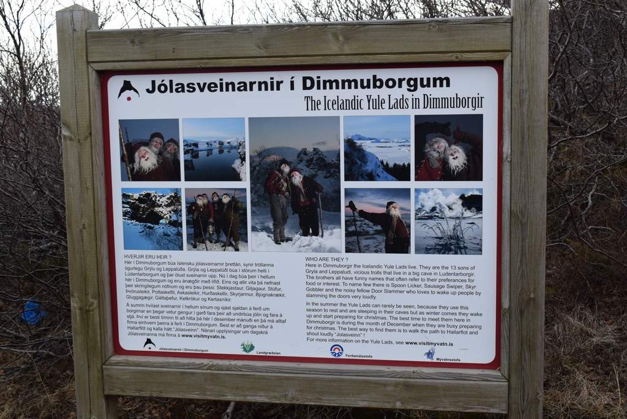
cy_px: 210
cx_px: 314
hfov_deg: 41.1
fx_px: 836
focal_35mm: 48
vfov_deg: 28.1
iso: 400
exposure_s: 1/250
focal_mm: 32
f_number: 8
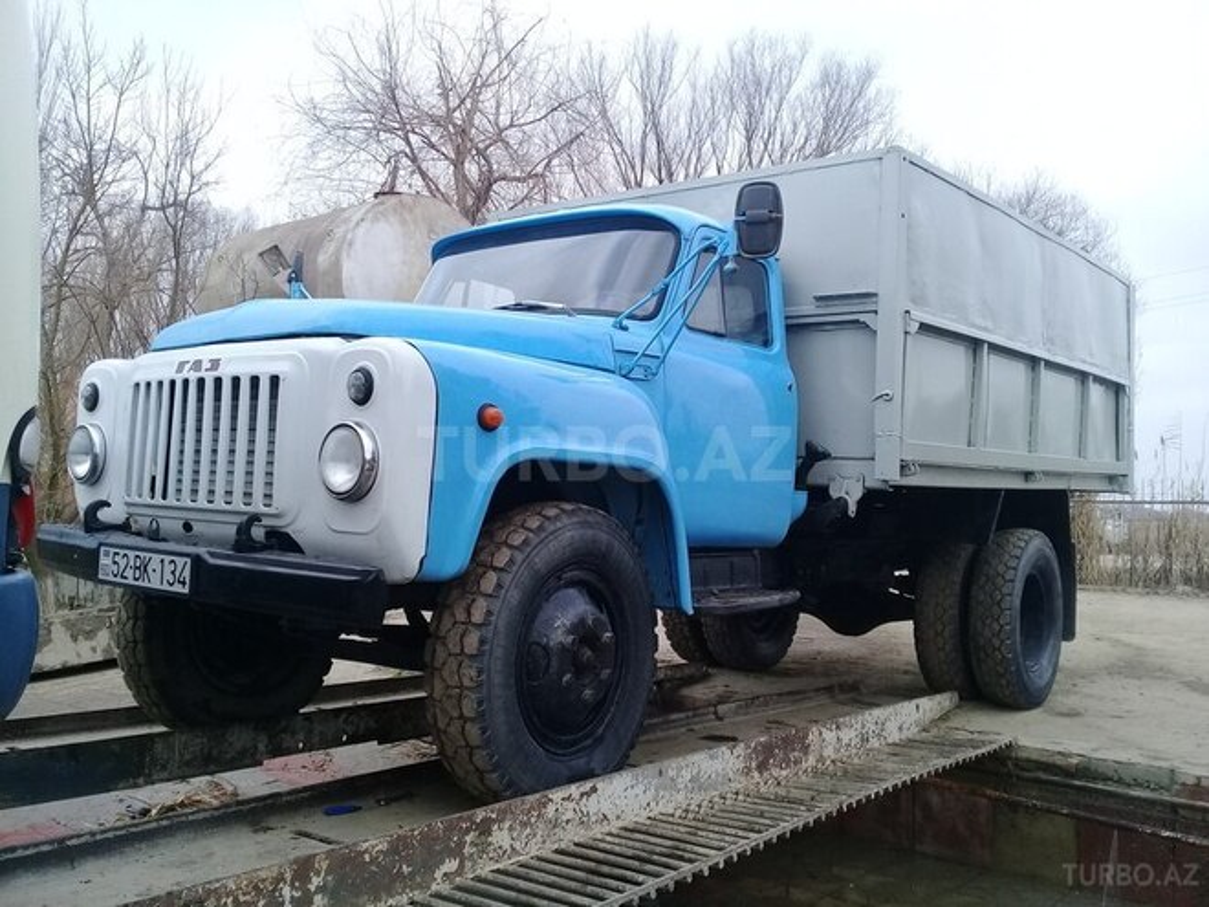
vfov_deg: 45.4
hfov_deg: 58.4
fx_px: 1083
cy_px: 454
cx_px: 604
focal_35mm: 31
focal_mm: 3.3
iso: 50
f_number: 2.2
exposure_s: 1/370
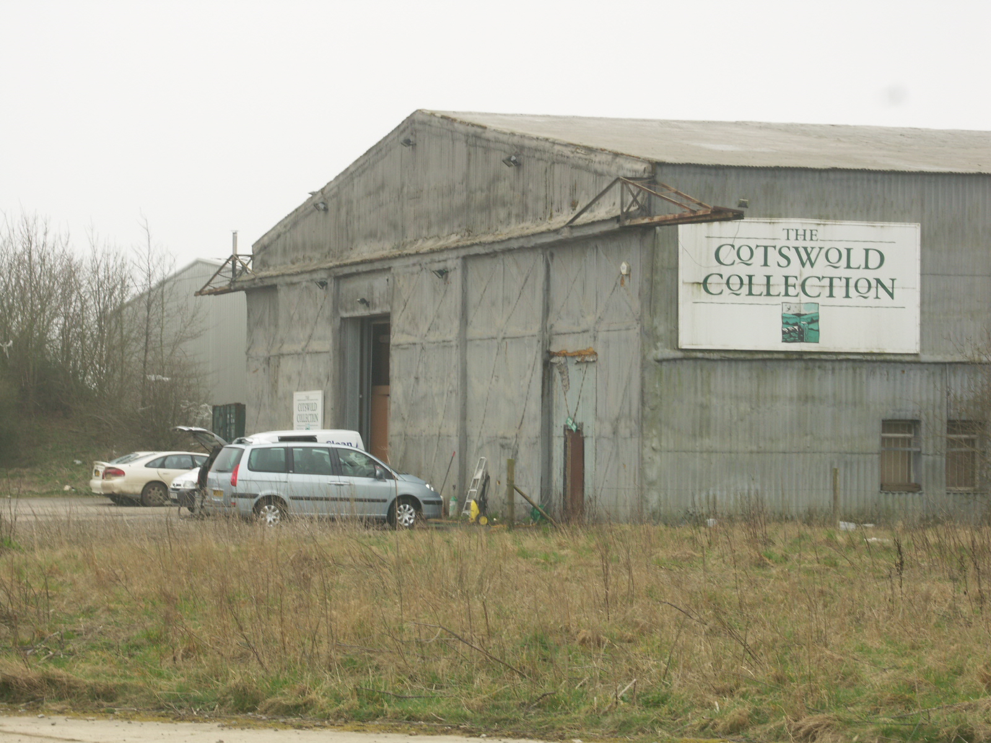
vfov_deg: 12.9
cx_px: 496
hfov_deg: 17.1
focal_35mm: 115
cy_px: 372
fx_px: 3292
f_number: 7.1
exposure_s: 1/50
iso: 64
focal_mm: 29.48
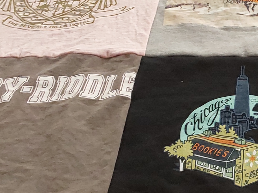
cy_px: 104
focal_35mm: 85
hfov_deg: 22.3
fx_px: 633
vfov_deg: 17.4
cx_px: 243
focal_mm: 2.91
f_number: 1.9
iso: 200
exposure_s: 1/60
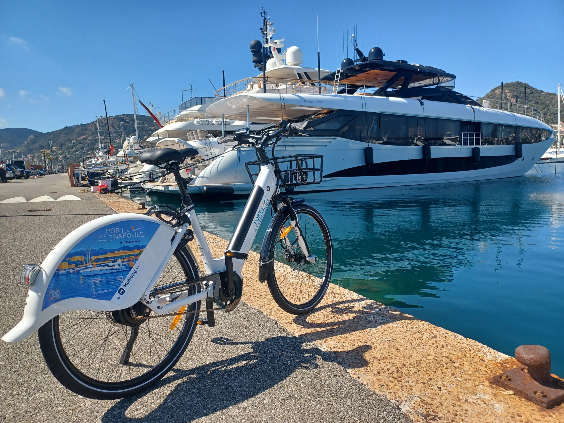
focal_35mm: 25
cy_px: 212
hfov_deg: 69.4
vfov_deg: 54.9
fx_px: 407
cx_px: 282
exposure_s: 1/373
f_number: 1.8
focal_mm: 4.6
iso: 32
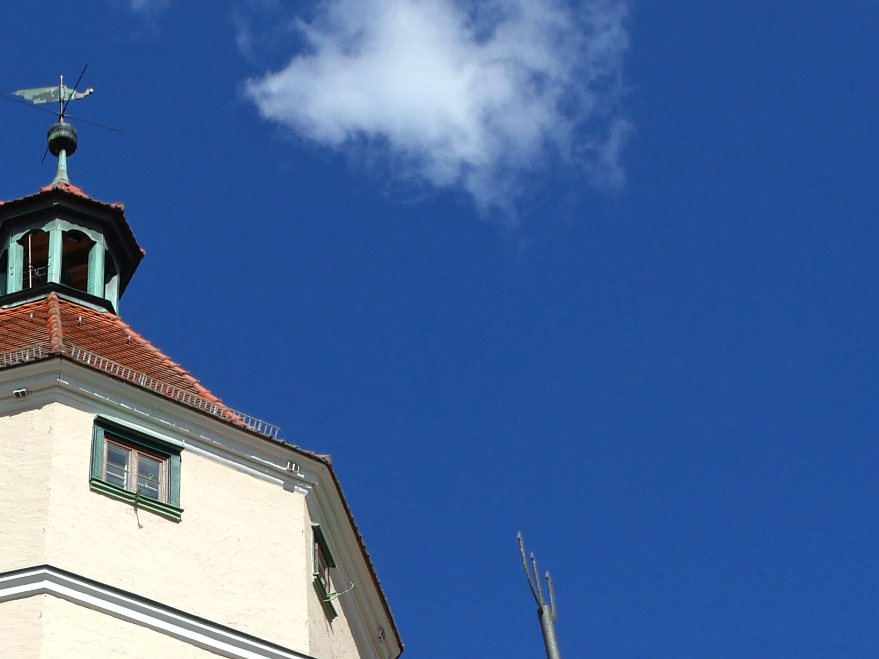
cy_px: 706
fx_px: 2691
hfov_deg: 18.2
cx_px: 67
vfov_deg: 13.7
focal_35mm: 106
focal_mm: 19
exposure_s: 1/640
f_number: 10
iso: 200
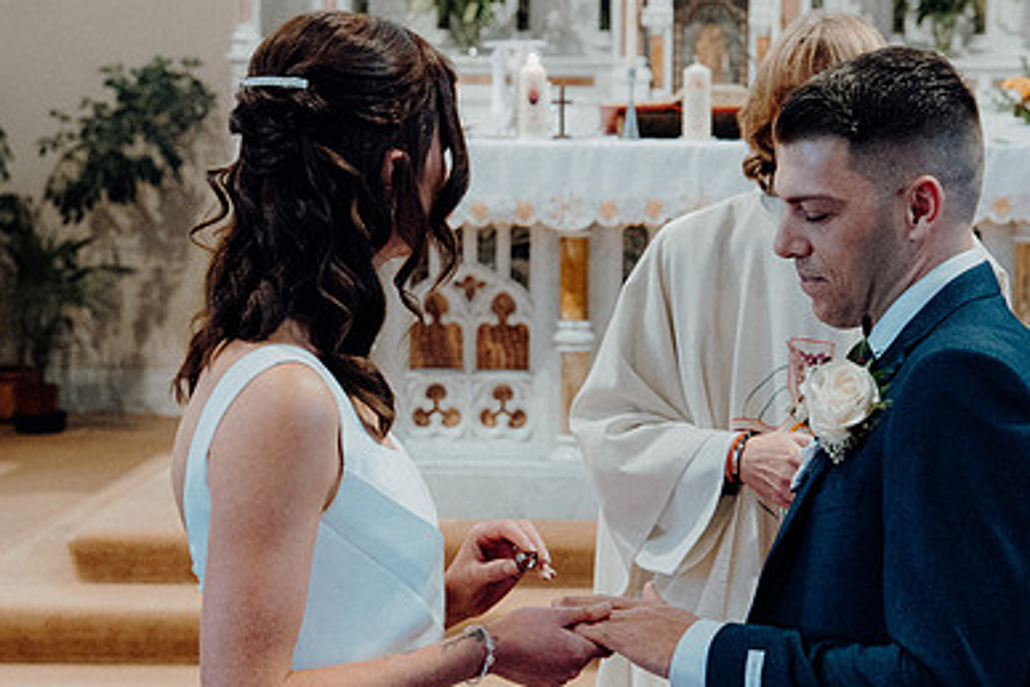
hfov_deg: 21.2
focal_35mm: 96
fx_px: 2746
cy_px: 483
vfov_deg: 14.2
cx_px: 617
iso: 3200
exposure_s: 1/160
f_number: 3.5
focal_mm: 43
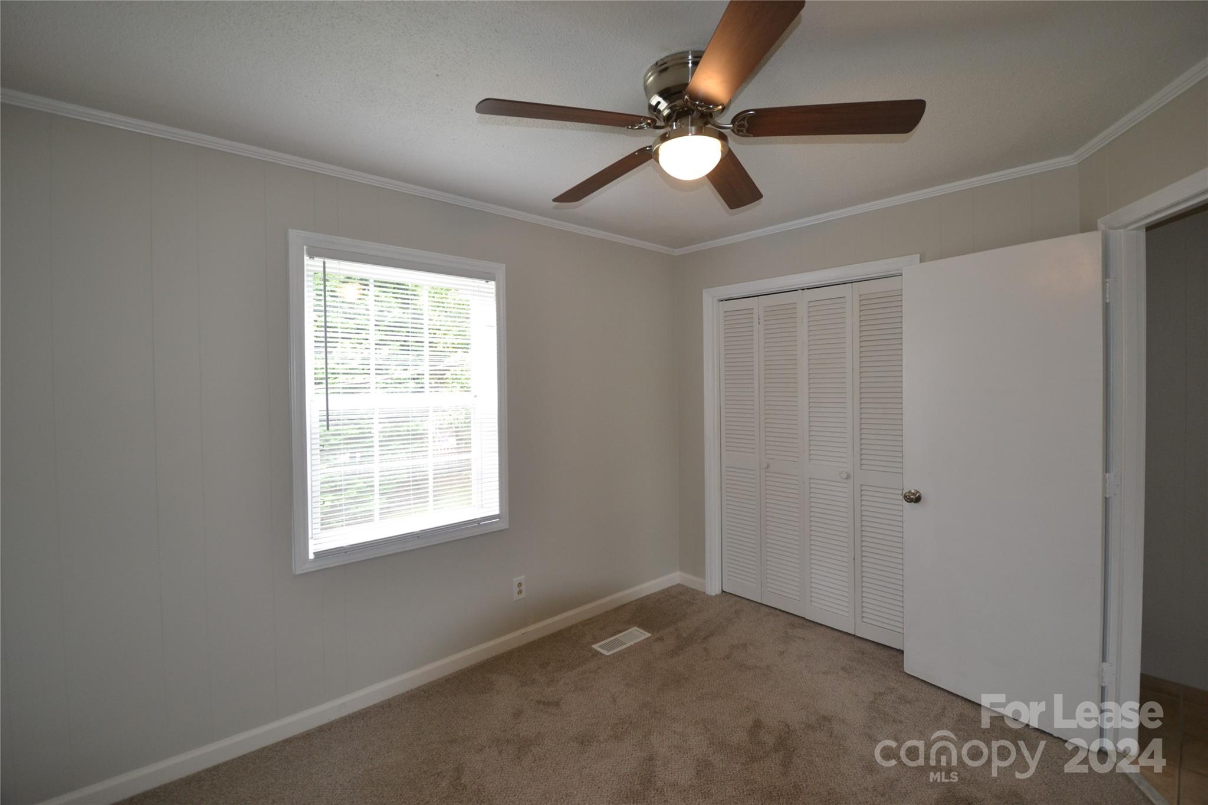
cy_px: 402
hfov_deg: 100.4
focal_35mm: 15
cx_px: 604
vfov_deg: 77.3
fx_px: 503
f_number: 4
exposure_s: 1/80
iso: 400
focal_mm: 10
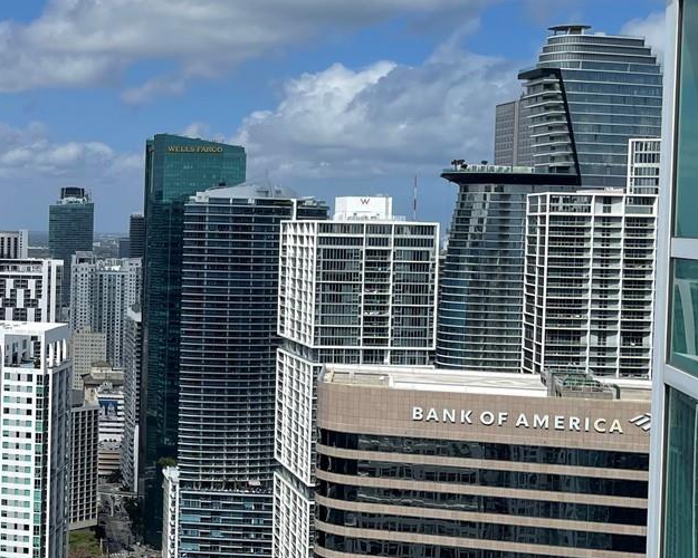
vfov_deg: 23.5
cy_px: 258
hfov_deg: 27.1
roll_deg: -1.2
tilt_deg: -1.3
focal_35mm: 65
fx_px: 1343
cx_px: -40
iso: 32
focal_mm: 4.2
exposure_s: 1/8403
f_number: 1.6
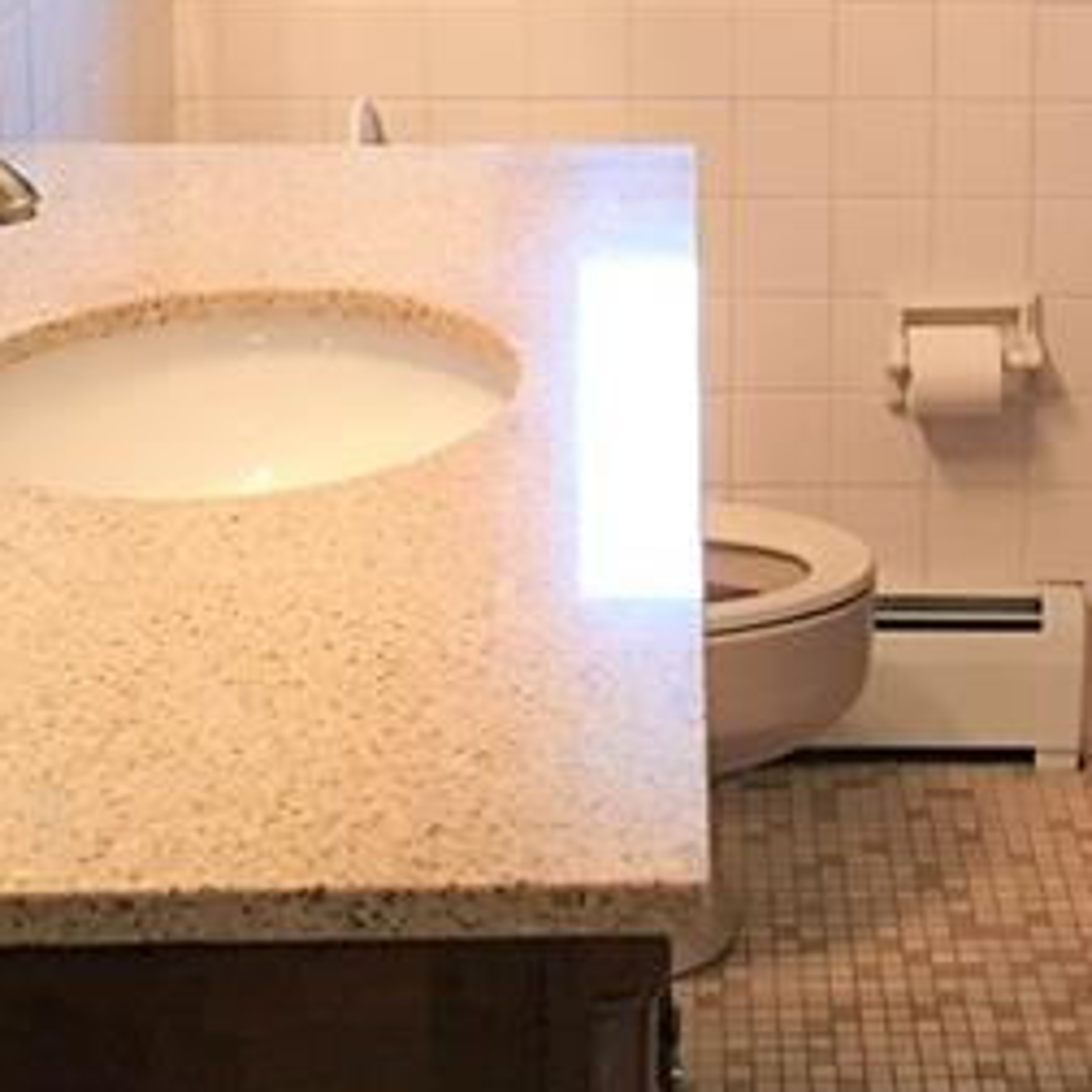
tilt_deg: -8.4
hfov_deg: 22.0
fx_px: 2784
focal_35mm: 78
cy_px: 26
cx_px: 828
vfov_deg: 21.5
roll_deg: -1.6
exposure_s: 1/15
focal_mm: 4.15
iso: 64
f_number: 2.2
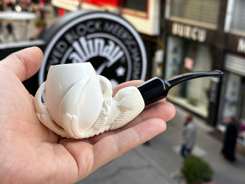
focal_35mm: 48
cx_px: 122
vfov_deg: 30.3
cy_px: 92
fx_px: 340
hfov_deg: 39.7
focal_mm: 6.86
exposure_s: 1/307
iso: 64
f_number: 1.78
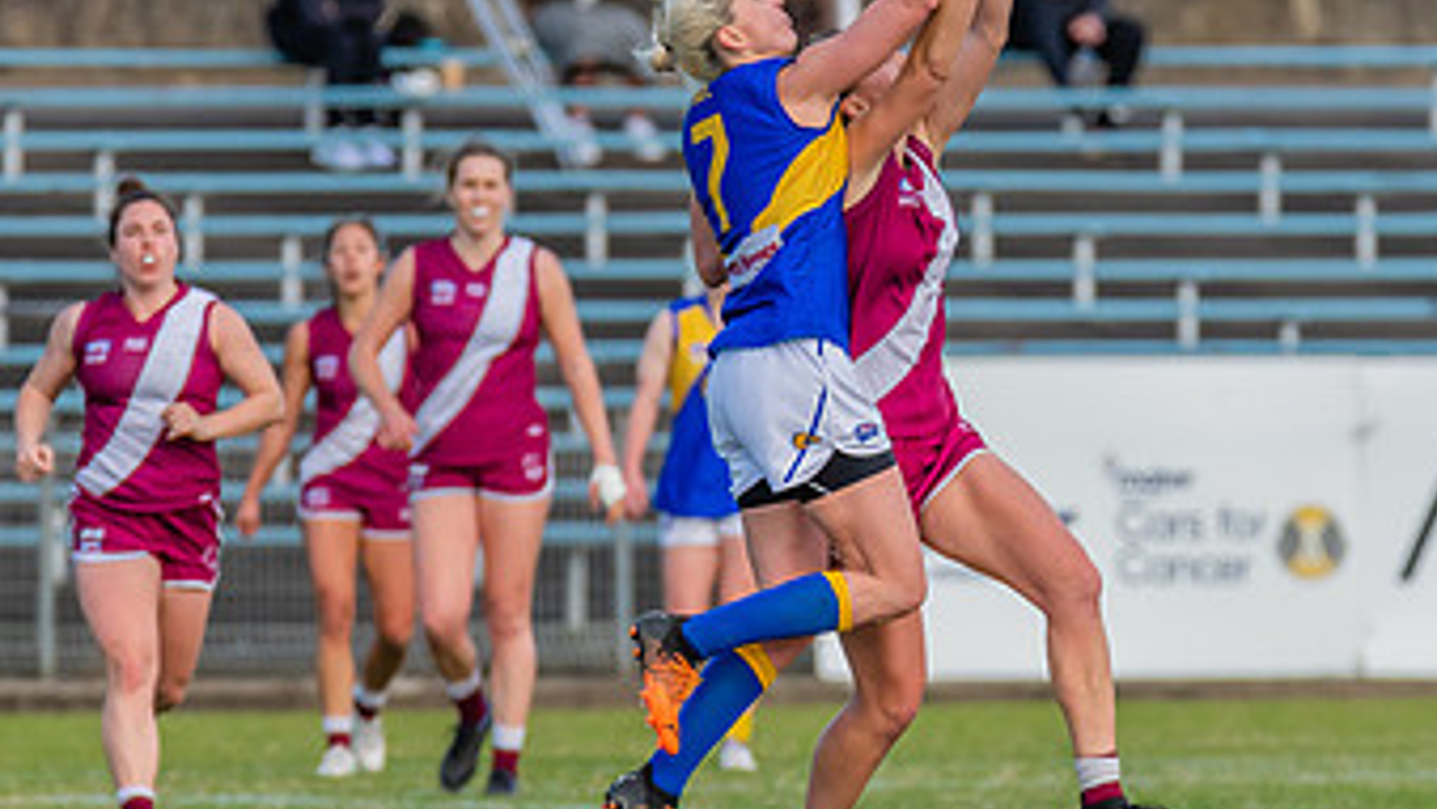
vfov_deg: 1.4
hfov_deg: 2.4
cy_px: 284
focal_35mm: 892
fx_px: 34002
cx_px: 851
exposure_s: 1/1600
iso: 800
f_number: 6.3
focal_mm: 420
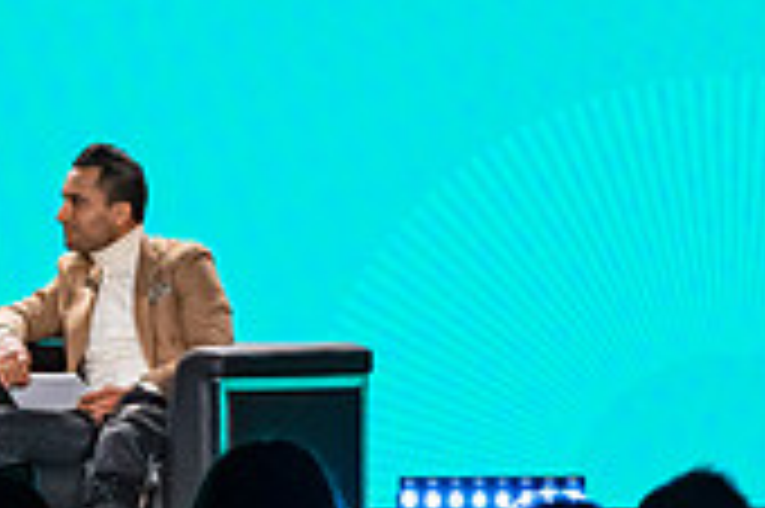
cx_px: -202
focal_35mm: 454
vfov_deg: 3.0
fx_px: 9638
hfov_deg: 4.5
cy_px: -47
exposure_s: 1/400
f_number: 5
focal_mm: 89
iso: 2000
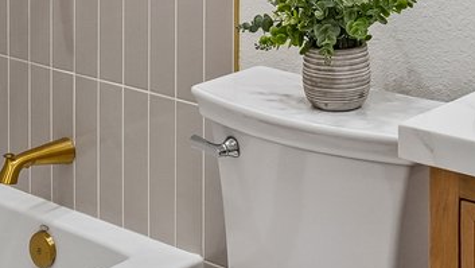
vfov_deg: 13.0
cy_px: -205
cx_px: 299
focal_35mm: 85
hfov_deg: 24.9
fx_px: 1071
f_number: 8
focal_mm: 14
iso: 500
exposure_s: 1/30
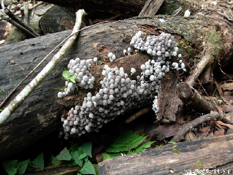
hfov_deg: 49.0
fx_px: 256
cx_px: 116
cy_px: 88
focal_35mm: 38
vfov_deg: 37.7
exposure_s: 1/21.9
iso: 79
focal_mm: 6.3
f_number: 2.9
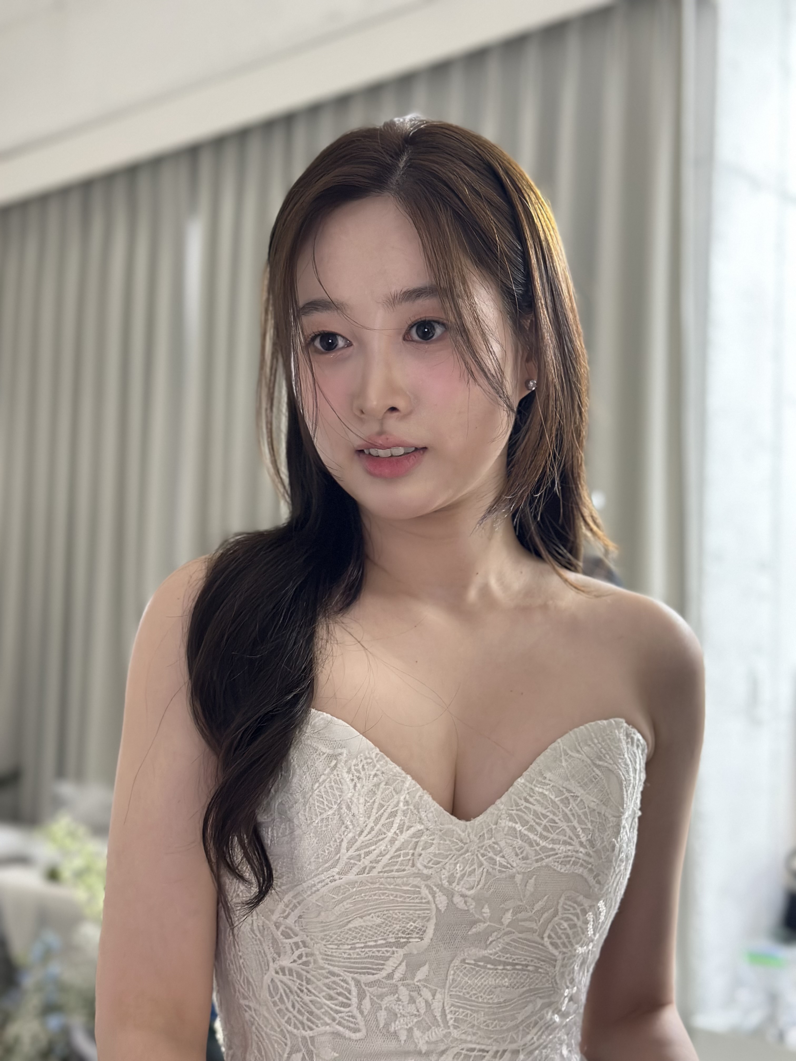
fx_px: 1472
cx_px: 398
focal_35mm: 48
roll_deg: -2.8
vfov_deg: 39.7
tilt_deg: +5.7
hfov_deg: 30.3
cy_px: 530
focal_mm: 6.86
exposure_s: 1/40
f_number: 1.78
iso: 400
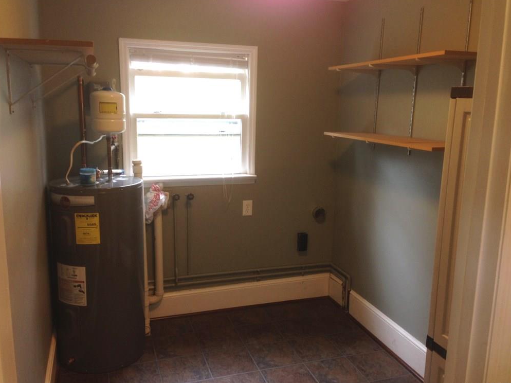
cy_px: 193
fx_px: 502
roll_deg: -0.7
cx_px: 259
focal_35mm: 34
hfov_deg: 54.0
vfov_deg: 41.8
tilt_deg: -11.6
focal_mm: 4.12
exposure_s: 1/20
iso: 64
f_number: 2.4
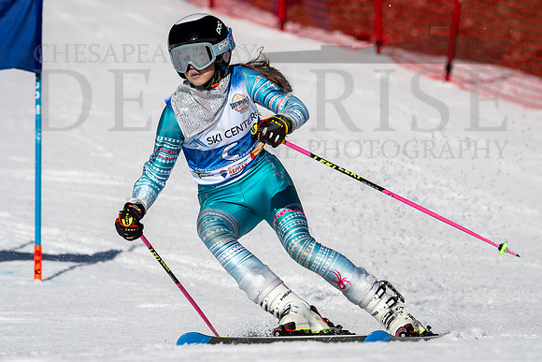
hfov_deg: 3.3
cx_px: 262
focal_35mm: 621
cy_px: 187
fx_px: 9349
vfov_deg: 2.2
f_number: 8
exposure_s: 1/2000
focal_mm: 400
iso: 200
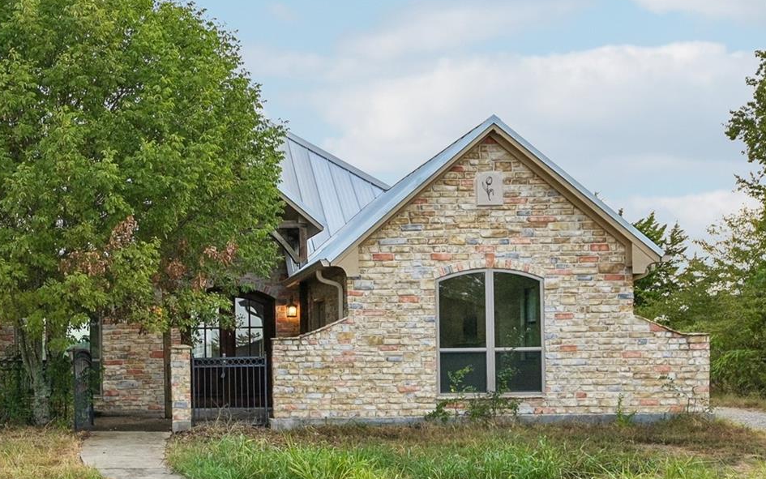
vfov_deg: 24.4
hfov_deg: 36.7
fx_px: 1107
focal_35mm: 53
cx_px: 135
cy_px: 197
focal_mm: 24
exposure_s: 1/250
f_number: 8
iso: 400
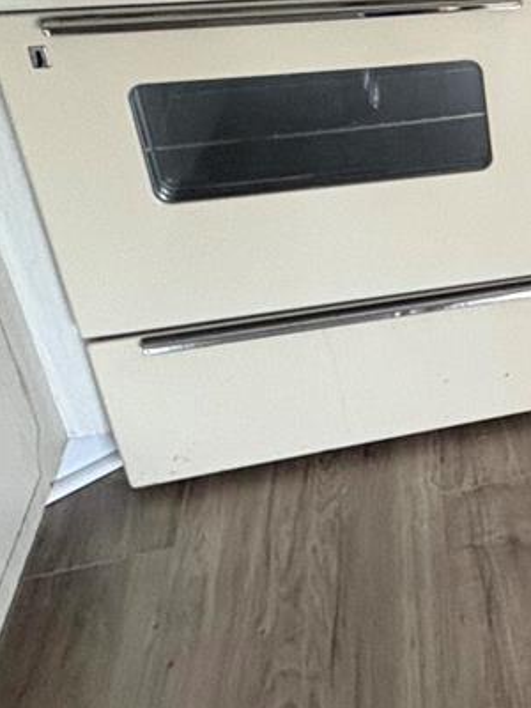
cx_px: 931
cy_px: 173
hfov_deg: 19.9
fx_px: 1145
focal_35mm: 56
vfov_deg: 33.6
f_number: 2.2
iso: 400
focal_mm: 2.22
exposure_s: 1/60
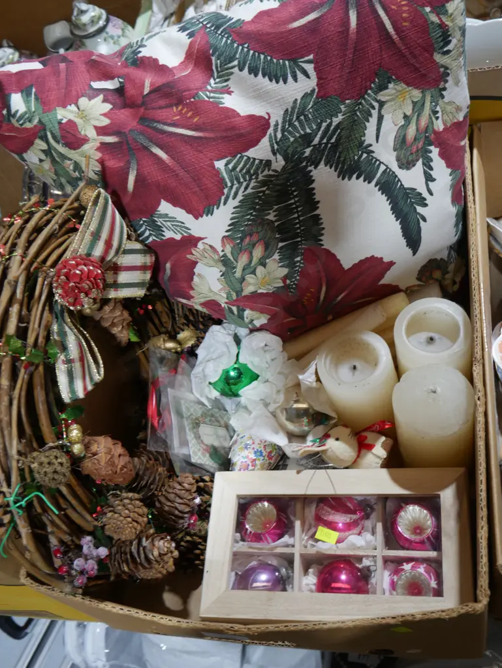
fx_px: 734
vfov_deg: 49.0
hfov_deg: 37.8
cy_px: 334
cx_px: 251
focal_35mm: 38
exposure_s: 1/60
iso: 320
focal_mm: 19
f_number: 4.1
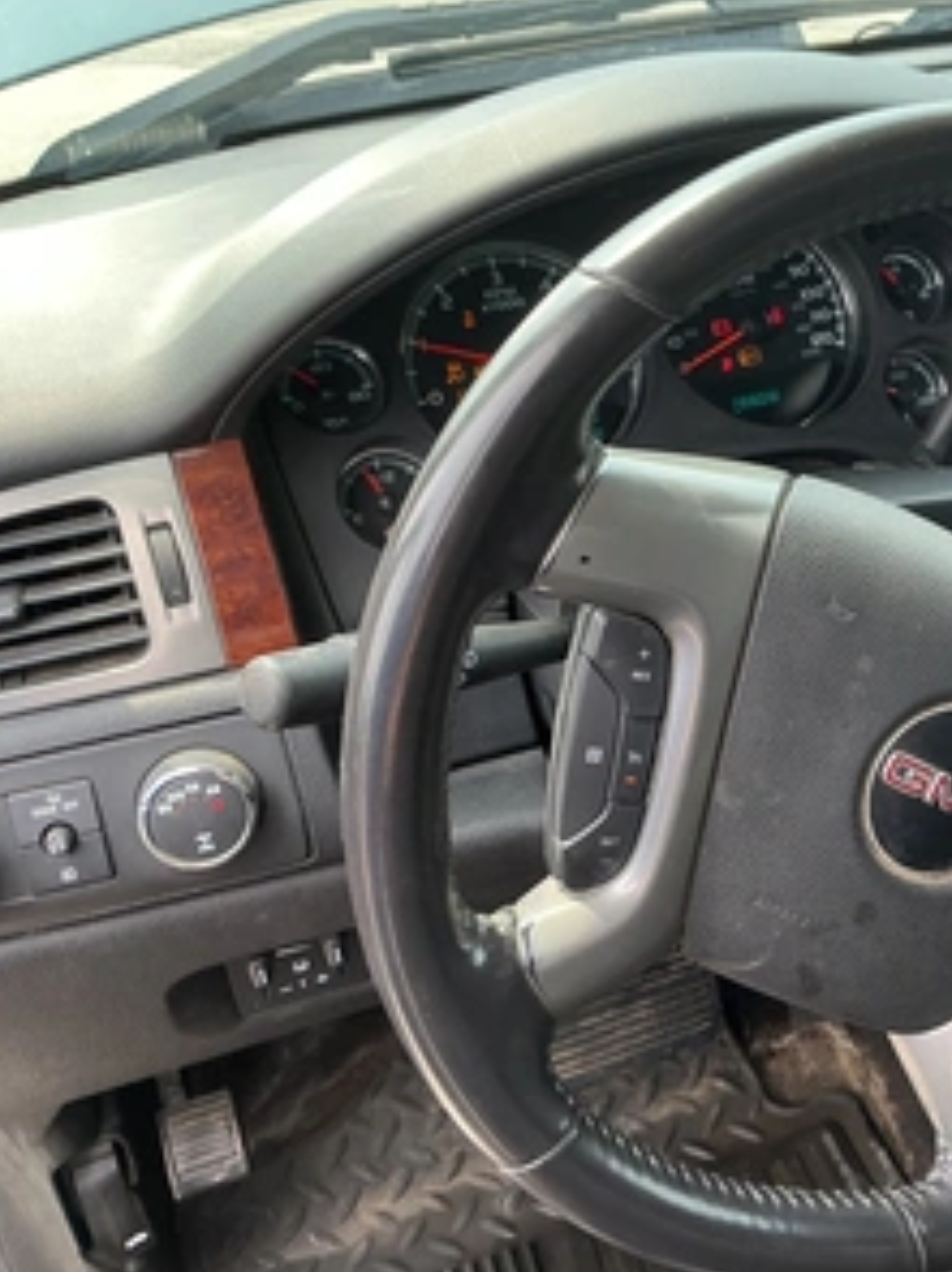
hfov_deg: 36.1
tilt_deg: -30.9
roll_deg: +4.2
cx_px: 801
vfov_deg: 49.0
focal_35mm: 38
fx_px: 1394
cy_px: 638
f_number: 1.8
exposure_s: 1/122
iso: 32
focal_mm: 3
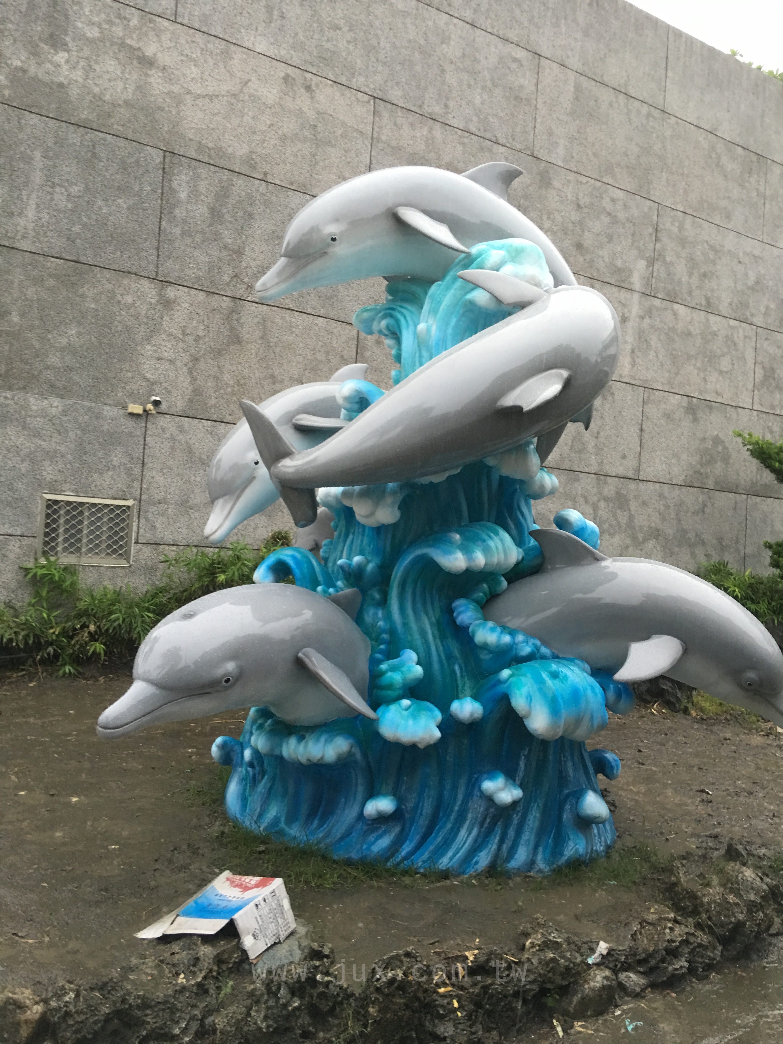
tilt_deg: +3.0
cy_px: 522
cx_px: 392
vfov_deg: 61.7
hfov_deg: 48.2
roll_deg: -4.4
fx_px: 875
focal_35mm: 29
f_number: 2.2
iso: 50
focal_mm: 4.15
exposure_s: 1/15
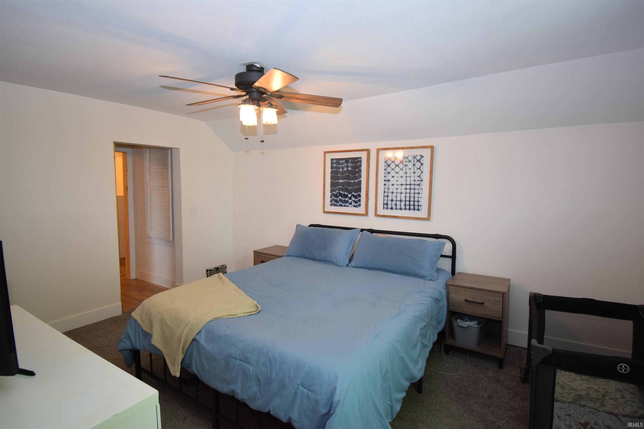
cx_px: 322
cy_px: 214
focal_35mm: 17
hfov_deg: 92.4
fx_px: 309
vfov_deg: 69.7
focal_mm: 11.5
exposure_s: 1/60
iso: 1000
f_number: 4.8
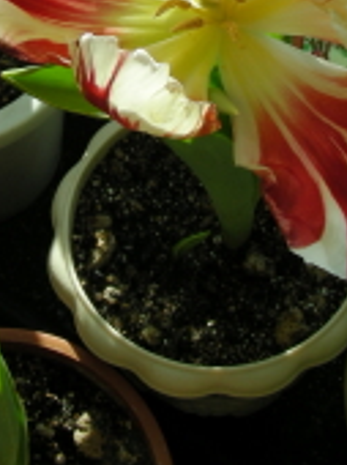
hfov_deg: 17.3
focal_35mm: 85
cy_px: -25
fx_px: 1139
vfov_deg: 22.0
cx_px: 184
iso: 50
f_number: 4
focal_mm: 6.3
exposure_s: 1/114
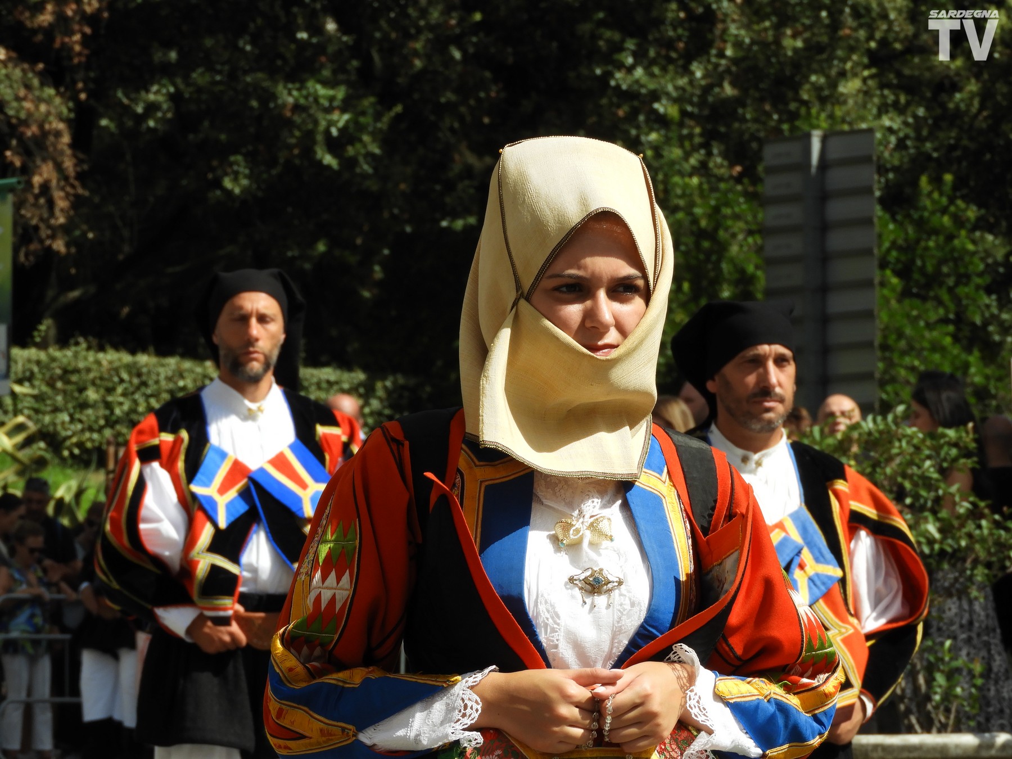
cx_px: 506
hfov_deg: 9.0
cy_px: 380
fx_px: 6432
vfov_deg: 6.8
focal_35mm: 220
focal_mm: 39.4
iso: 100
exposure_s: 1/500
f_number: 5.3
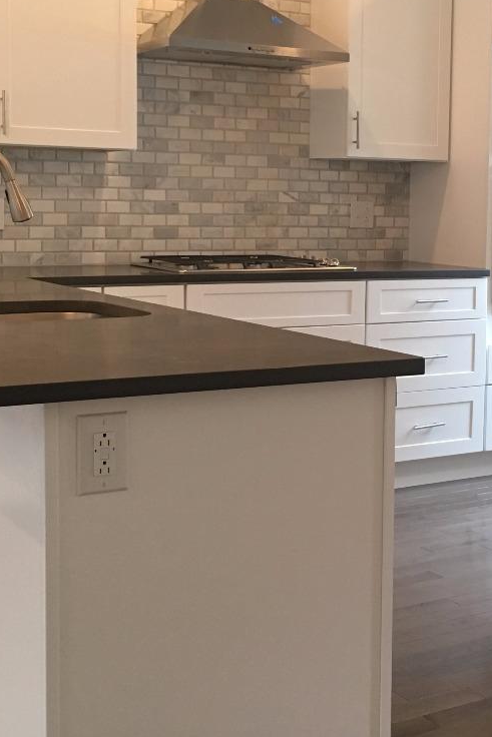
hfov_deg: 22.6
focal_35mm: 59
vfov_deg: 33.8
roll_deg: -0.5
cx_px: 422
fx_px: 1209
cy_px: 302
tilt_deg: -4.2
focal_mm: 4.15
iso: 125
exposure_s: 1/30
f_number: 2.2
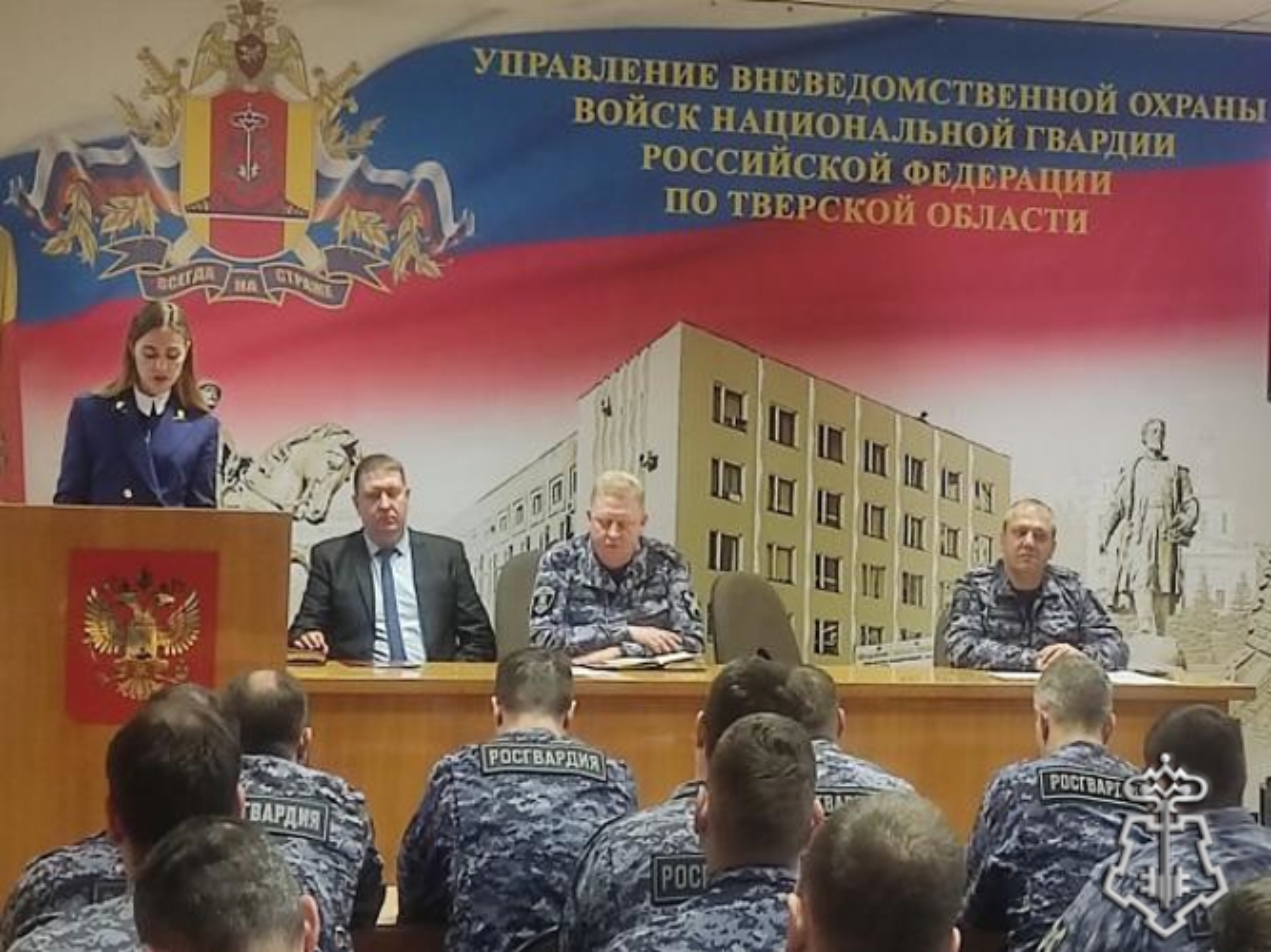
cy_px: 476
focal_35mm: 51
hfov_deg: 37.5
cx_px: 636
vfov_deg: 28.6
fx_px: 1872
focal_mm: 4.71
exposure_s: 1/30
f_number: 1.79
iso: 306
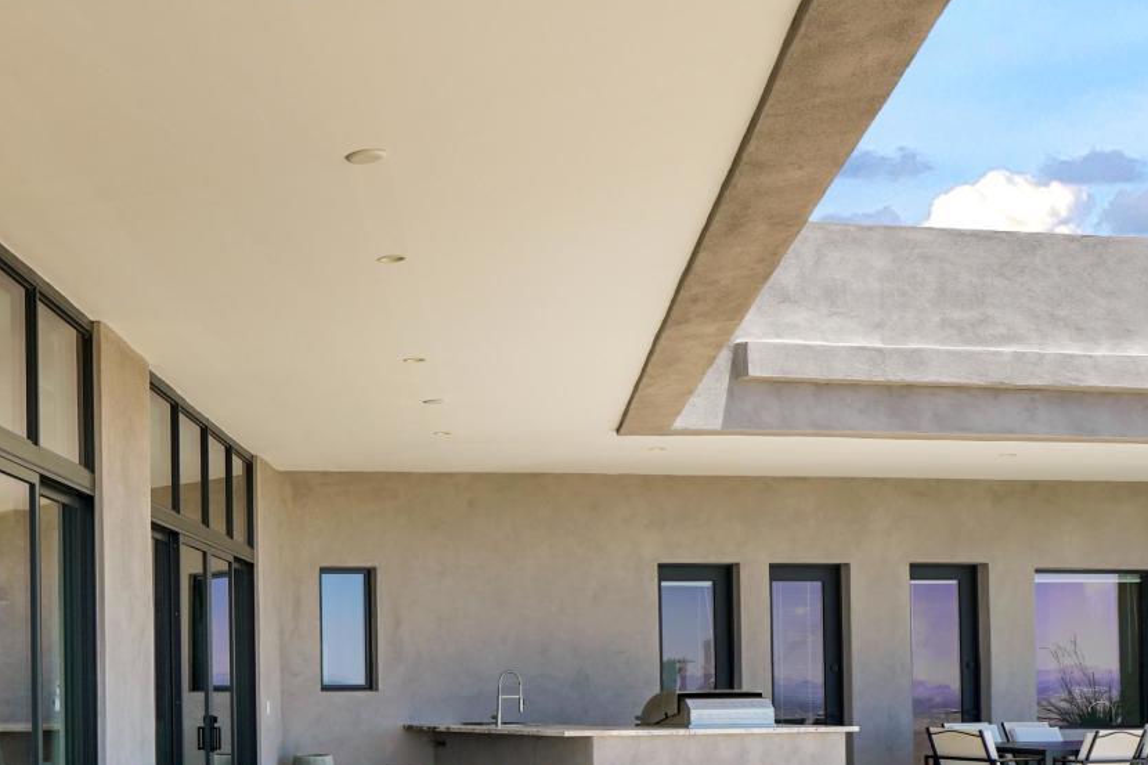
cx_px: -361
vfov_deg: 27.9
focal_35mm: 47
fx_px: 1498
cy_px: 641
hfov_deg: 31.7
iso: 100
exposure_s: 1/100
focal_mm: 13
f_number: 8
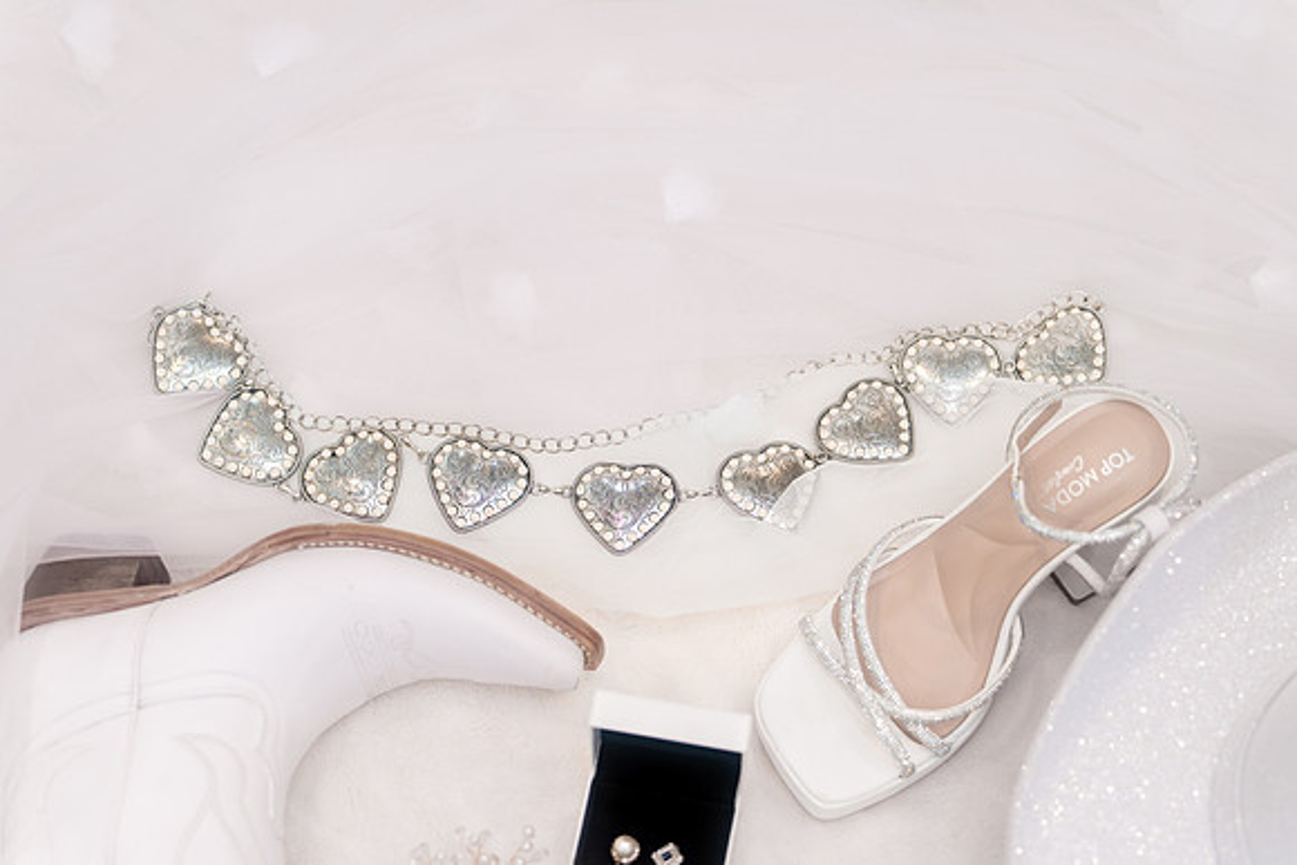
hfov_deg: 25.7
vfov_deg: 17.3
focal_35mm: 79
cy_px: 432
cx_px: 648
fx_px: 2847
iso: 640
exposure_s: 1/200
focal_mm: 79
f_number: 3.2
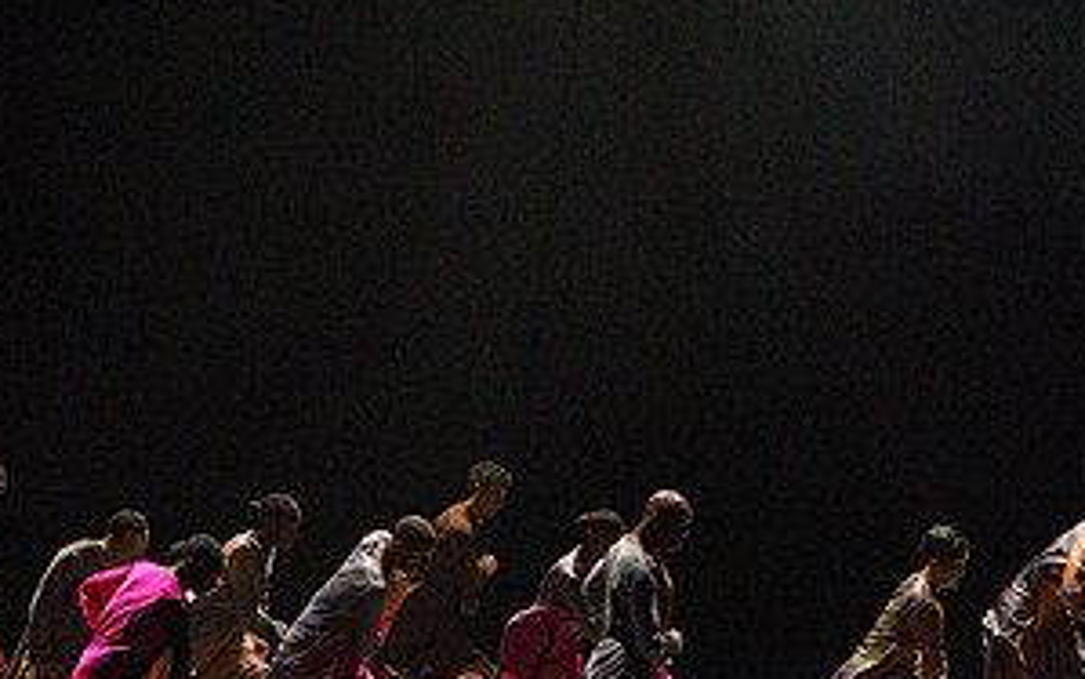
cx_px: 483
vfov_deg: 4.8
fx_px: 8074
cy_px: 220
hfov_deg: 7.7
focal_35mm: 273
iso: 6400
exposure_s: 1/250
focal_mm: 123
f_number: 5.6
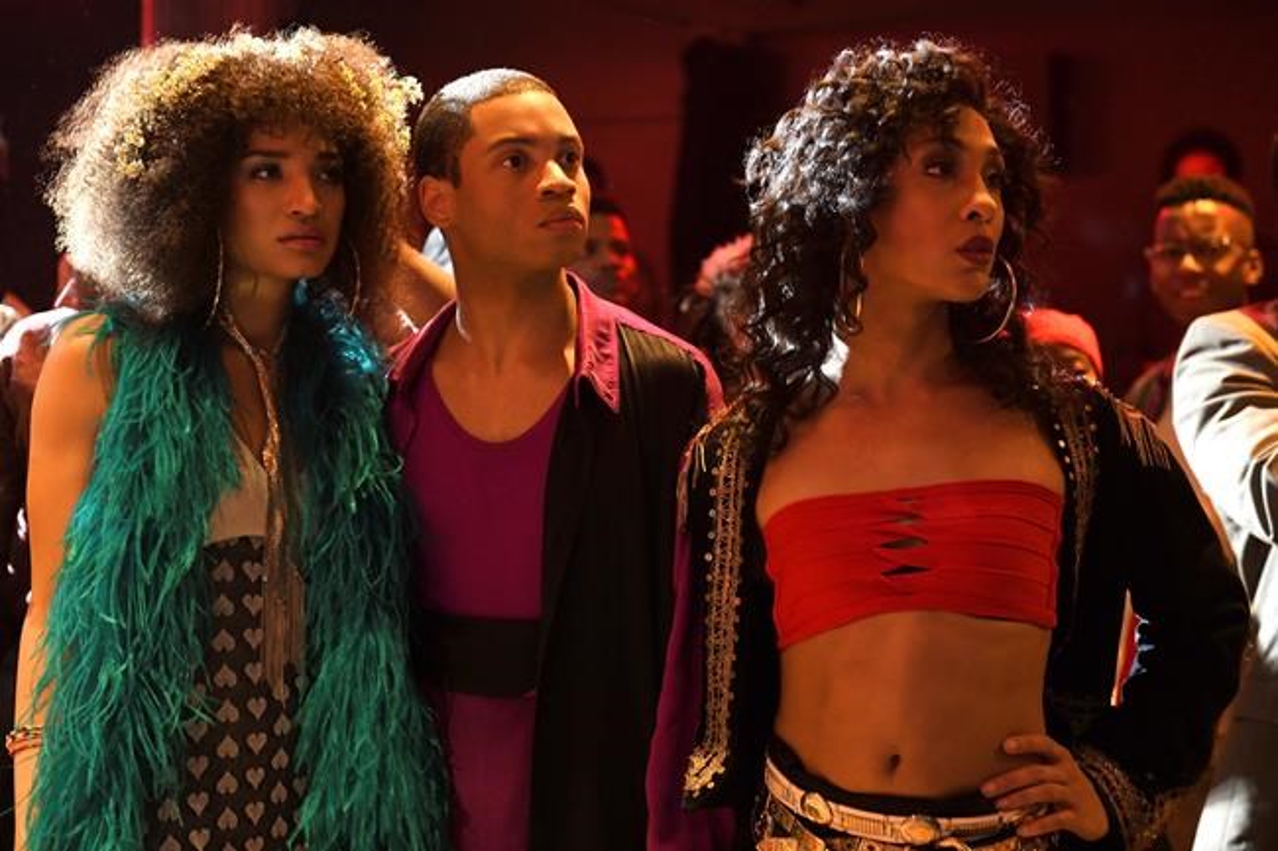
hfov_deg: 28.9
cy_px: 426
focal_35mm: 70
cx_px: 639
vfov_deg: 19.4
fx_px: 2484
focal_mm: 70
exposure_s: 1/100
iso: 4000
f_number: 4
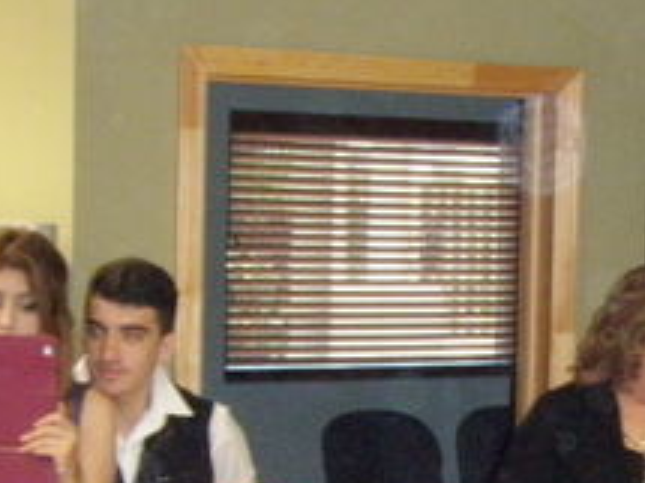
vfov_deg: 9.7
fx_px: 2831
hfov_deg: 12.7
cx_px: 744
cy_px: 426
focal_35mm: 152
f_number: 4
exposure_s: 1/40
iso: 640
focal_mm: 9.13
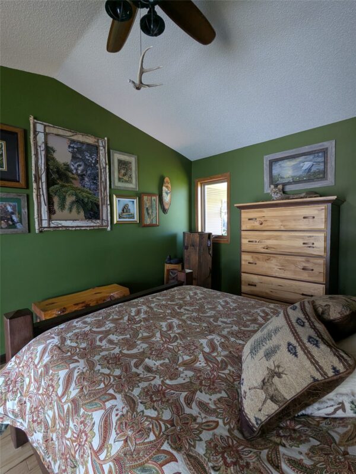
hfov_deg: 78.1
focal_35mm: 16
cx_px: 178
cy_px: 237
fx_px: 219
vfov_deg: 94.5
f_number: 2.2
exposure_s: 1/40
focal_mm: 2.35
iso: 153
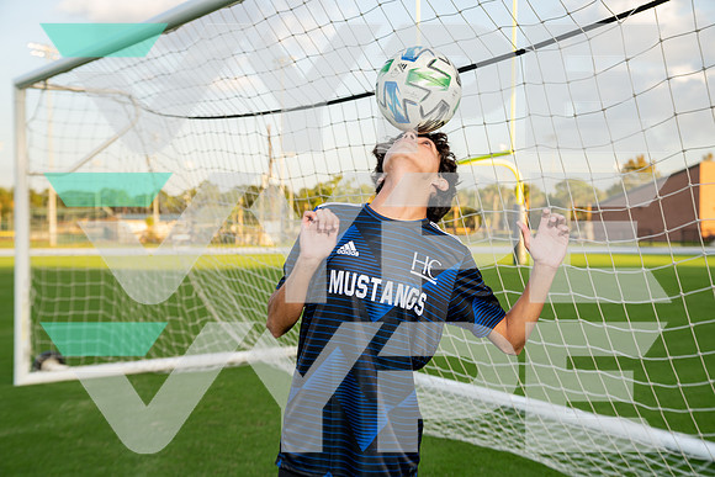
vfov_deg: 28.7
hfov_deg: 41.9
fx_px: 934
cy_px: 238
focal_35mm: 47
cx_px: 358
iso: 160
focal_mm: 47
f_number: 4
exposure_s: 1/160
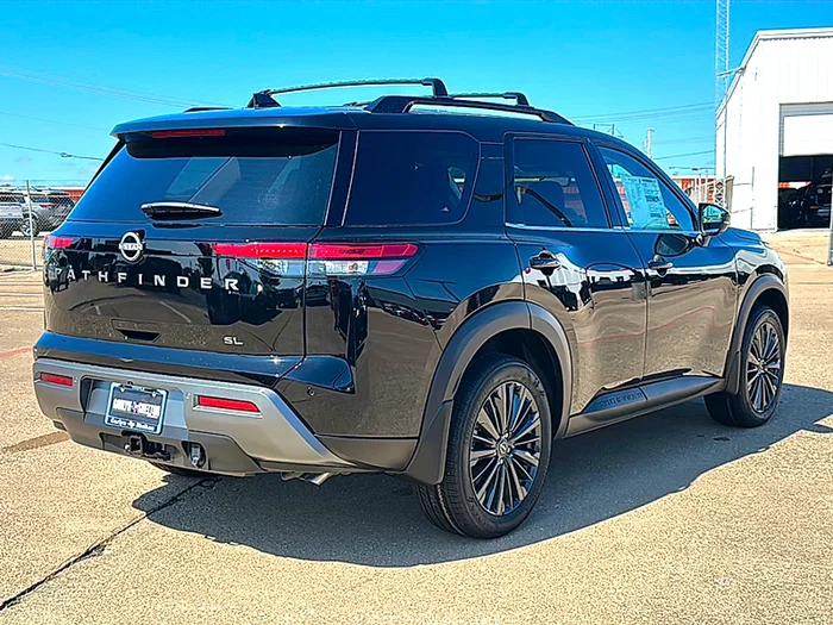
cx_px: 416
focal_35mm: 39
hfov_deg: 47.9
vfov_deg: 36.8
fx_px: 938
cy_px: 312
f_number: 1.78
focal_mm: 6.86
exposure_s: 1/2899
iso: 80
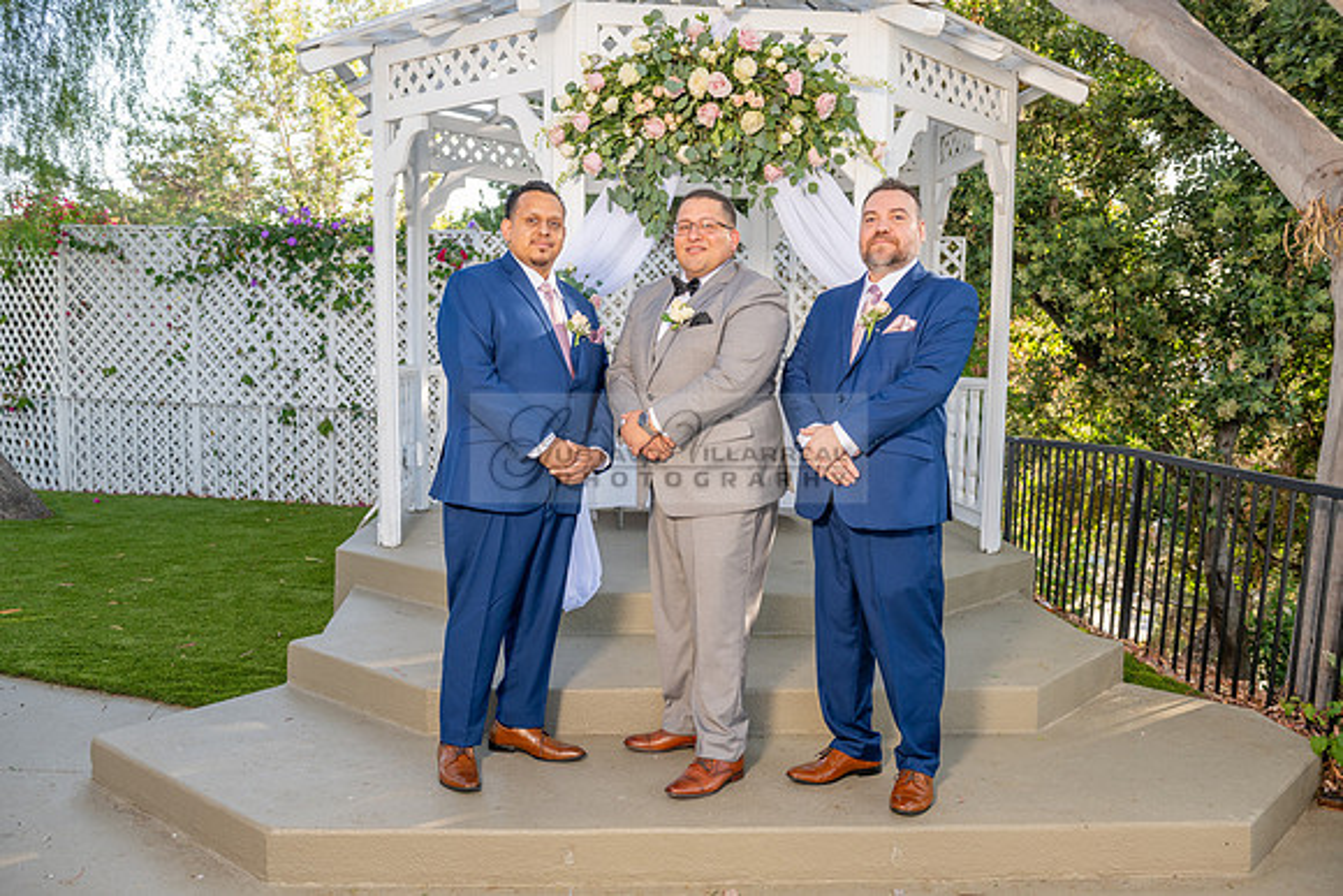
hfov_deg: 58.7
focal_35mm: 32
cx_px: 672
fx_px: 1194
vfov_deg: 41.1
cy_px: 448
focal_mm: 32
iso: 250
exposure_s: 1/200
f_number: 4.5
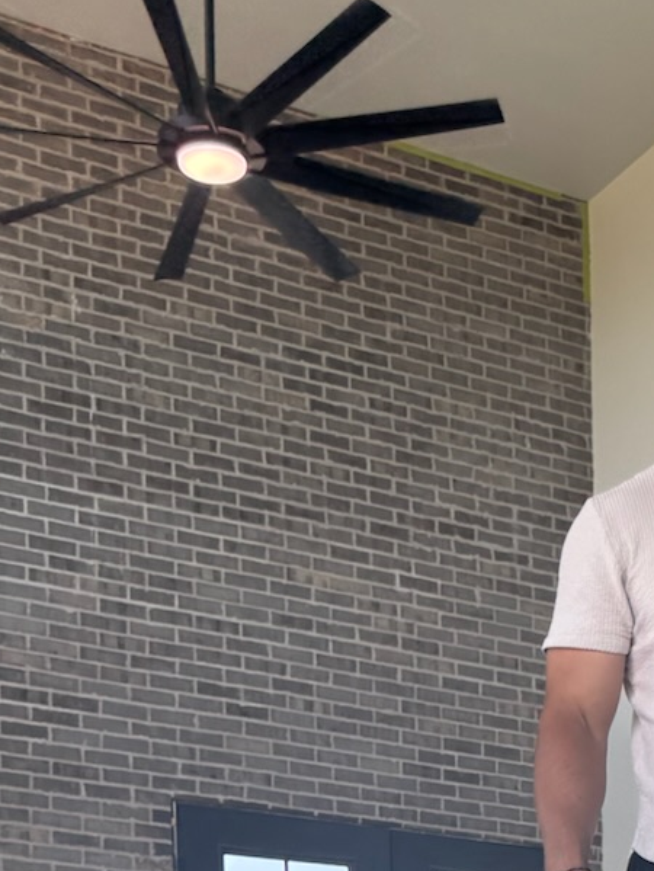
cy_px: 1227
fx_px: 2063
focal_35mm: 82
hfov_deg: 17.5
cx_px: 698
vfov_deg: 20.9
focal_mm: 6.76
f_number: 1.78
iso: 80
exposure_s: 1/273
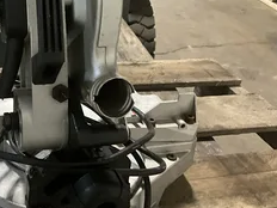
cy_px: 55
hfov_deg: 36.9
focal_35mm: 50
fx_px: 400
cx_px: 56
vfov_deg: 28.7
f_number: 1.8
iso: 500
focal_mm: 3
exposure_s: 1/30
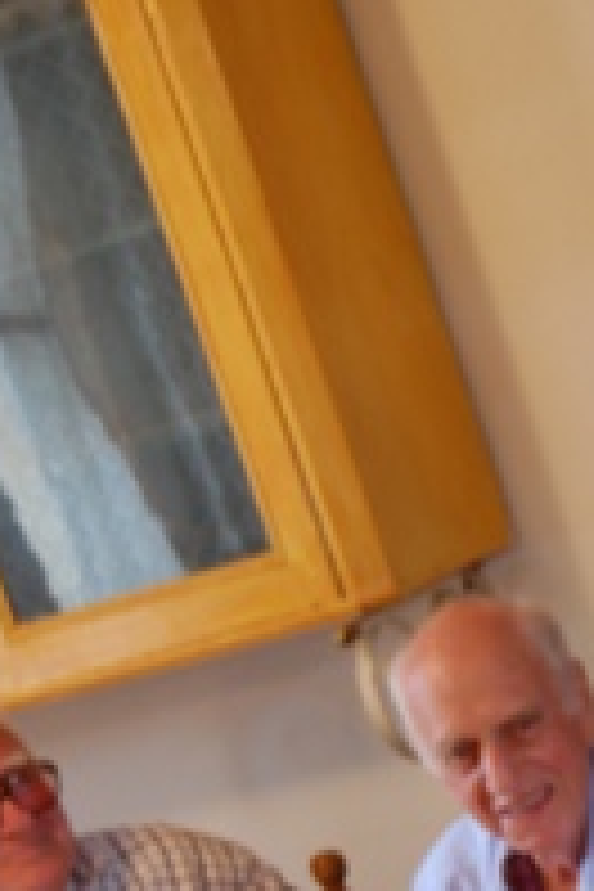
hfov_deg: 8.8
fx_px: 3836
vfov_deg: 13.1
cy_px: 855
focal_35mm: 155
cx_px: 621
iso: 400
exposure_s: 1/20
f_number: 4.5
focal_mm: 32
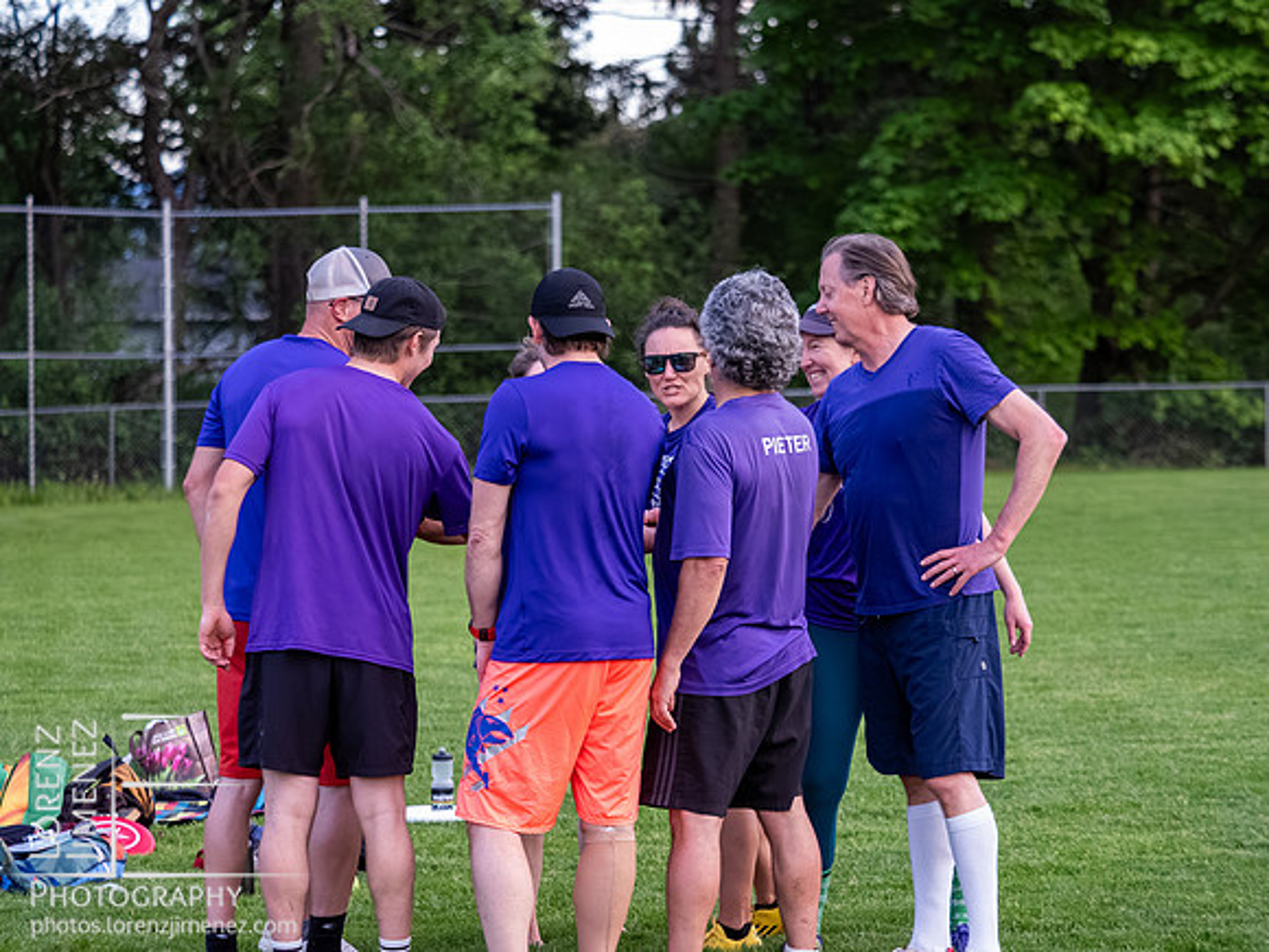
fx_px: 4912
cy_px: 476
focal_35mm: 134
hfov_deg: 14.7
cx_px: 634
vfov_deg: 11.1
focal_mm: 67
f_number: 2.8
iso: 3200
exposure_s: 1/640
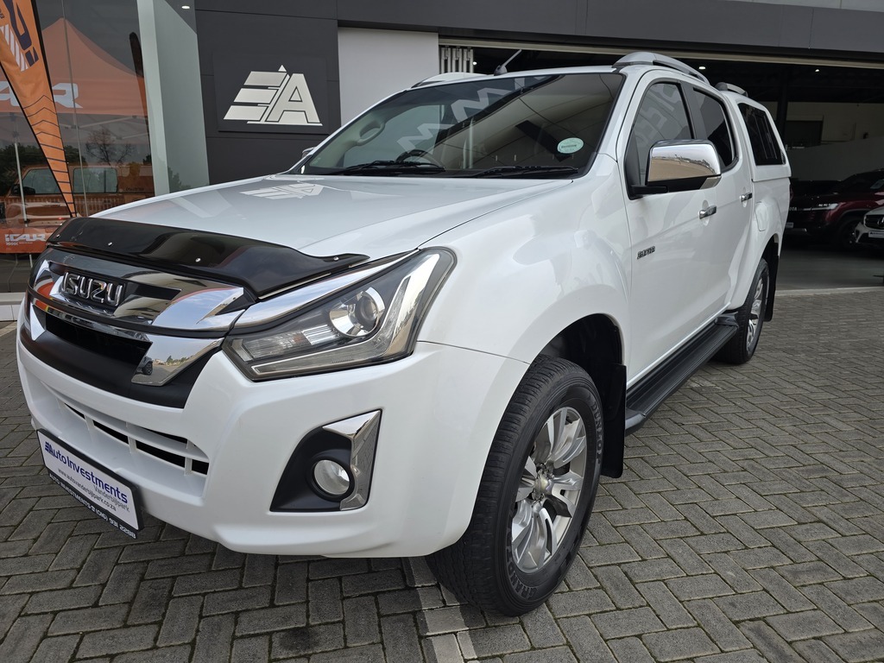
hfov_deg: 73.9
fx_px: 587
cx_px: 442
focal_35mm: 23
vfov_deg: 58.9
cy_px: 332
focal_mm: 6.3
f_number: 1.7
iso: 12
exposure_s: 1/472
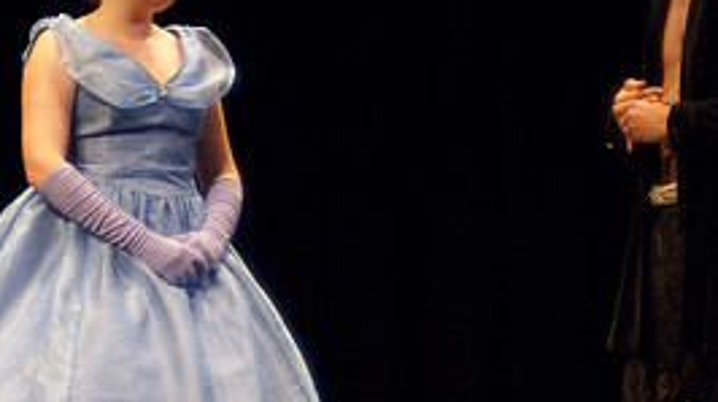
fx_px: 4051
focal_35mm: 213
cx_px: 346
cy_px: 197
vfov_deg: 5.7
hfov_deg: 10.1
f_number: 2.8
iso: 1250
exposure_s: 1/160
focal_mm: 62
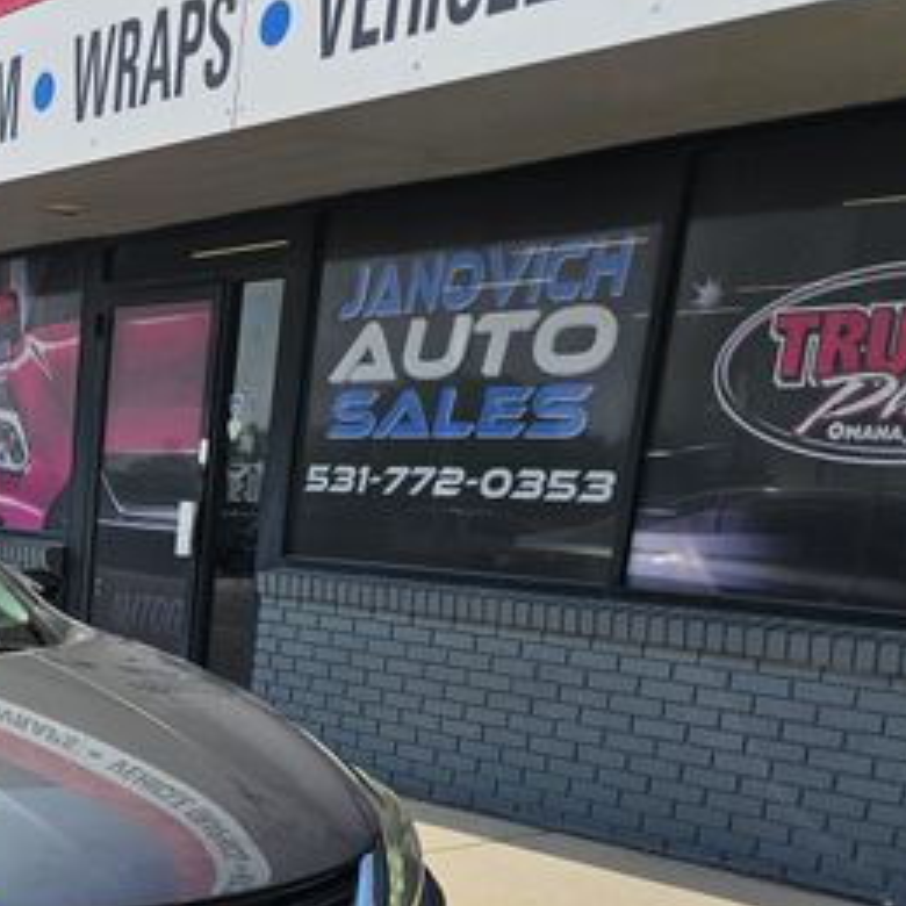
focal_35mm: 50
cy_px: 826
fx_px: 1481
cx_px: -49
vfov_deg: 32.3
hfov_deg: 30.9
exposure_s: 1/763
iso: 10
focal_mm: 6.3
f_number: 1.7
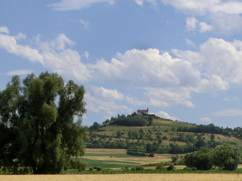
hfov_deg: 16.0
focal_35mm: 123
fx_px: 860
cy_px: 174
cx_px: 179
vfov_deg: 11.9
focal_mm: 11.1
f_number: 11.8
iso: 100
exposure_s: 1/200
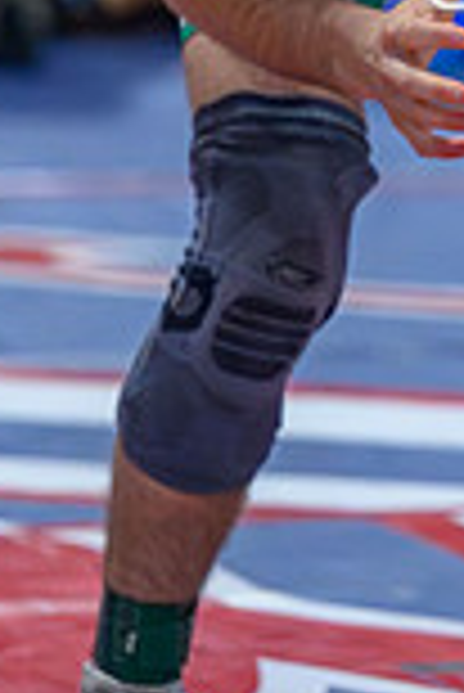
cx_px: 676
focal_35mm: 730
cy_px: -282
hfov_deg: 1.9
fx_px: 14081
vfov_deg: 2.8
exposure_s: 1/800
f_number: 2.8
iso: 10000
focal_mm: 155
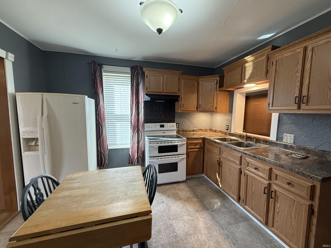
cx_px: 166
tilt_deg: -5.4
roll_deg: -0.3
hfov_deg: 102.1
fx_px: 134
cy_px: 124
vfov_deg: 85.7
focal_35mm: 14
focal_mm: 2.22
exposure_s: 1/120
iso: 400
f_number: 2.2
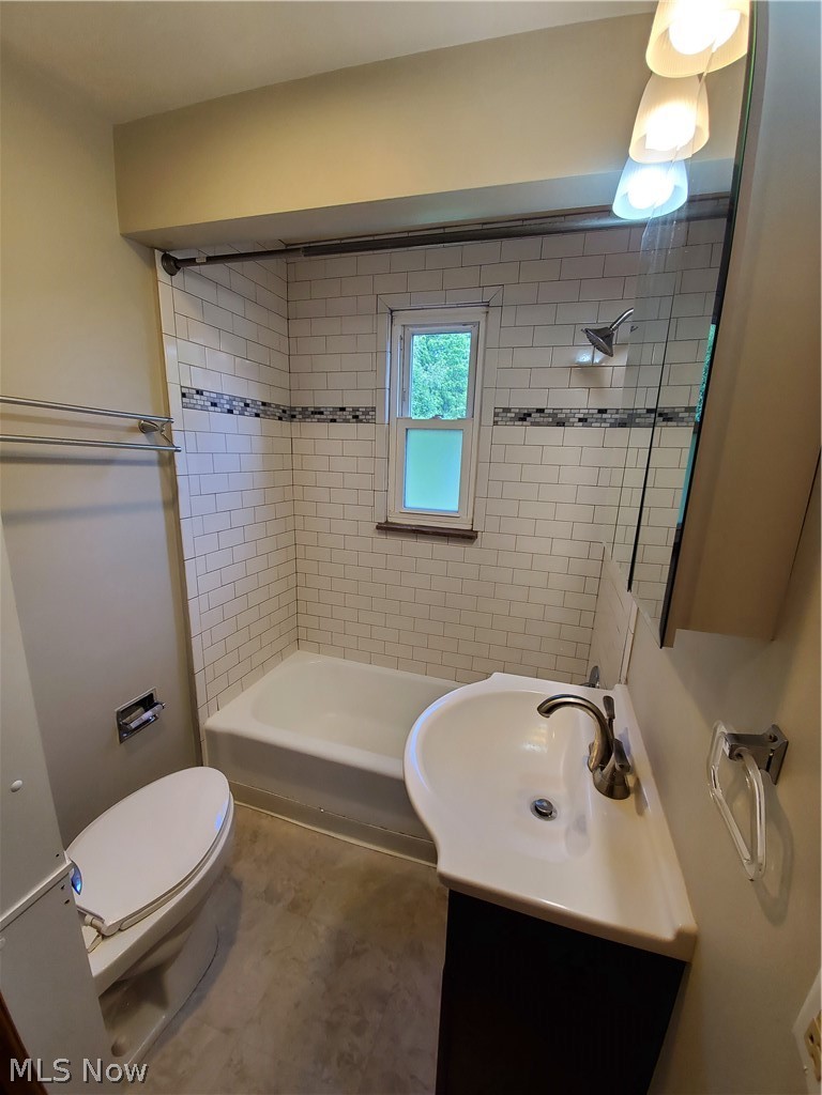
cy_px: 548
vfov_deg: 106.2
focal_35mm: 13
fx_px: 412
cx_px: 411
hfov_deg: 89.9
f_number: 2.2
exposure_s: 1/59
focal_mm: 1.8
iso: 100
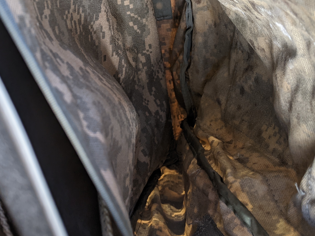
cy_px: 58
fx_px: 437
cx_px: 109
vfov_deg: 29.8
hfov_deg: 39.3
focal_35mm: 48
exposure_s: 1/89.9
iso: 61
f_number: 1.8
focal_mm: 4.44
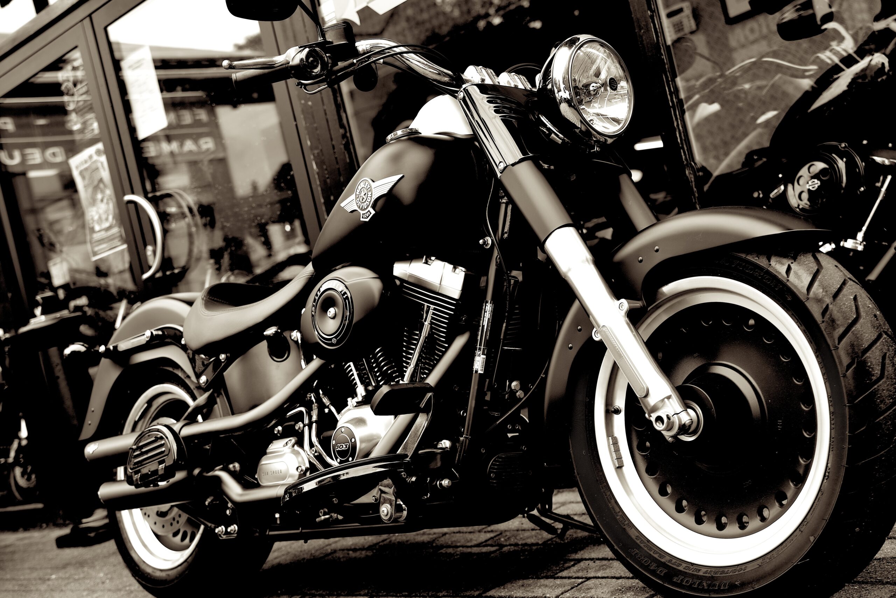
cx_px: 448
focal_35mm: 52
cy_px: 299
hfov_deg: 38.2
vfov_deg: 26.0
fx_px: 1295
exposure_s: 1/80
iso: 100
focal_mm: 52
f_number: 4.5
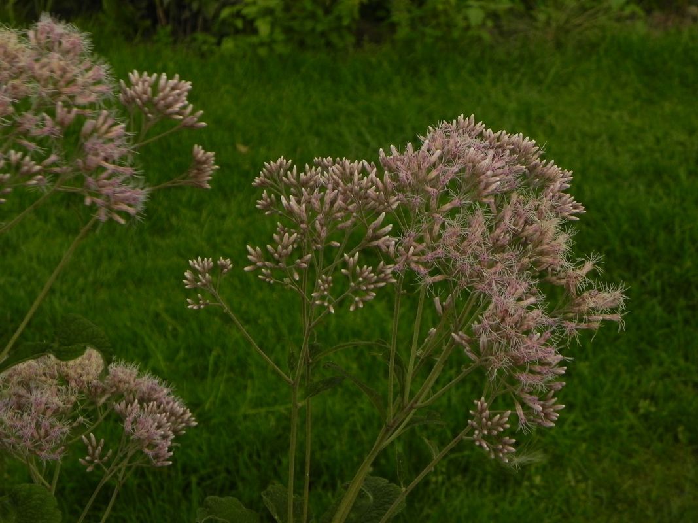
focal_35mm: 95
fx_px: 1915
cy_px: 262
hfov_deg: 20.7
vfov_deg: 15.6
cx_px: 349
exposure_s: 1/30
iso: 160
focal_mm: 16.9
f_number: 4
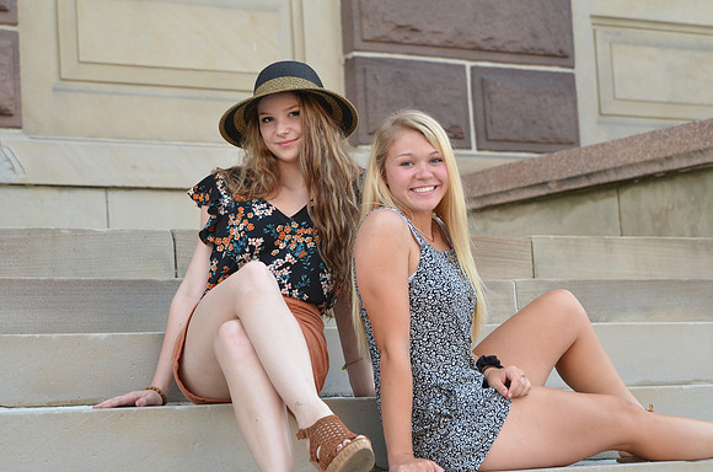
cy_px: 236
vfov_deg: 12.1
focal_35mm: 112
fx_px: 2223
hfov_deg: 18.2
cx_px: 356
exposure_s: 1/400
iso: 800
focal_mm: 75
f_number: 5
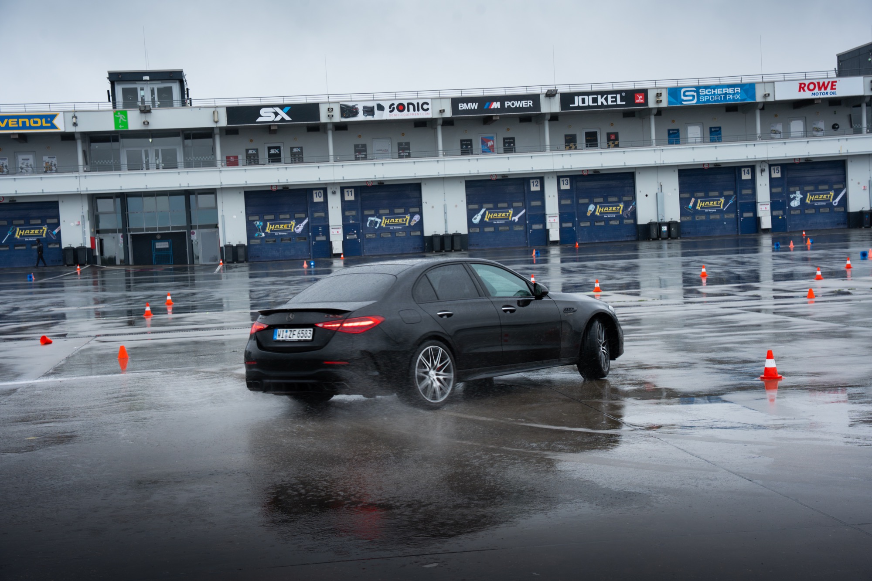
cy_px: 290
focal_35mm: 62
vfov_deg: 22.0
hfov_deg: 32.6
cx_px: 436
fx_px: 1492
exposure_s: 1/320
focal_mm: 61.6
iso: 800
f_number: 7.1
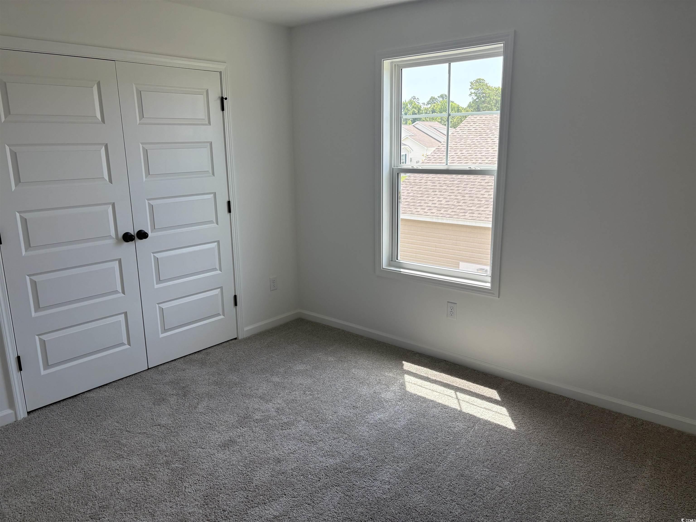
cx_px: 348
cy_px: 261
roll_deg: +1.4
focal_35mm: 26
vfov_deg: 53.1
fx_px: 523
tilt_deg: -12.2
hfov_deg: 67.3
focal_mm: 5.96
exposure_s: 1/333
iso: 64
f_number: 1.6
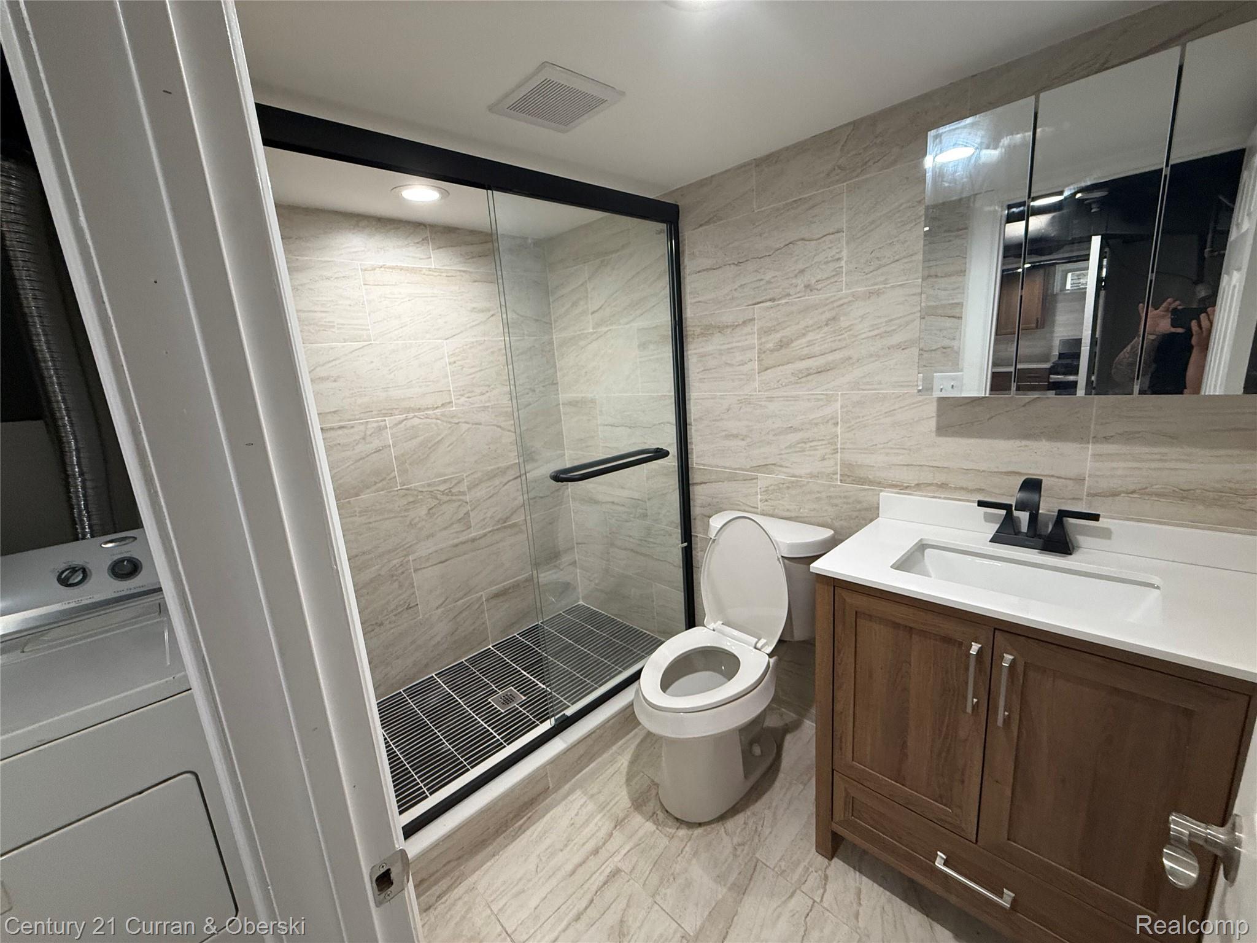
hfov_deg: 102.1
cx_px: 628
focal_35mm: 14
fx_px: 508
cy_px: 472
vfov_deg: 85.7
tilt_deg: -13.0
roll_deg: +2.5
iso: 250
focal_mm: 2.22
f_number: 2.2
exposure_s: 1/120
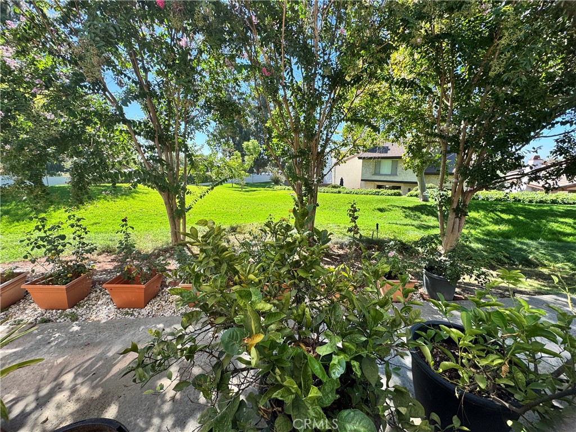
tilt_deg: -14.4
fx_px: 233
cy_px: 216
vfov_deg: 85.7
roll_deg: +0.3
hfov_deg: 102.1
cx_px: 288
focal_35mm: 14
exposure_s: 1/492
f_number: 2.2
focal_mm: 2.22
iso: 40
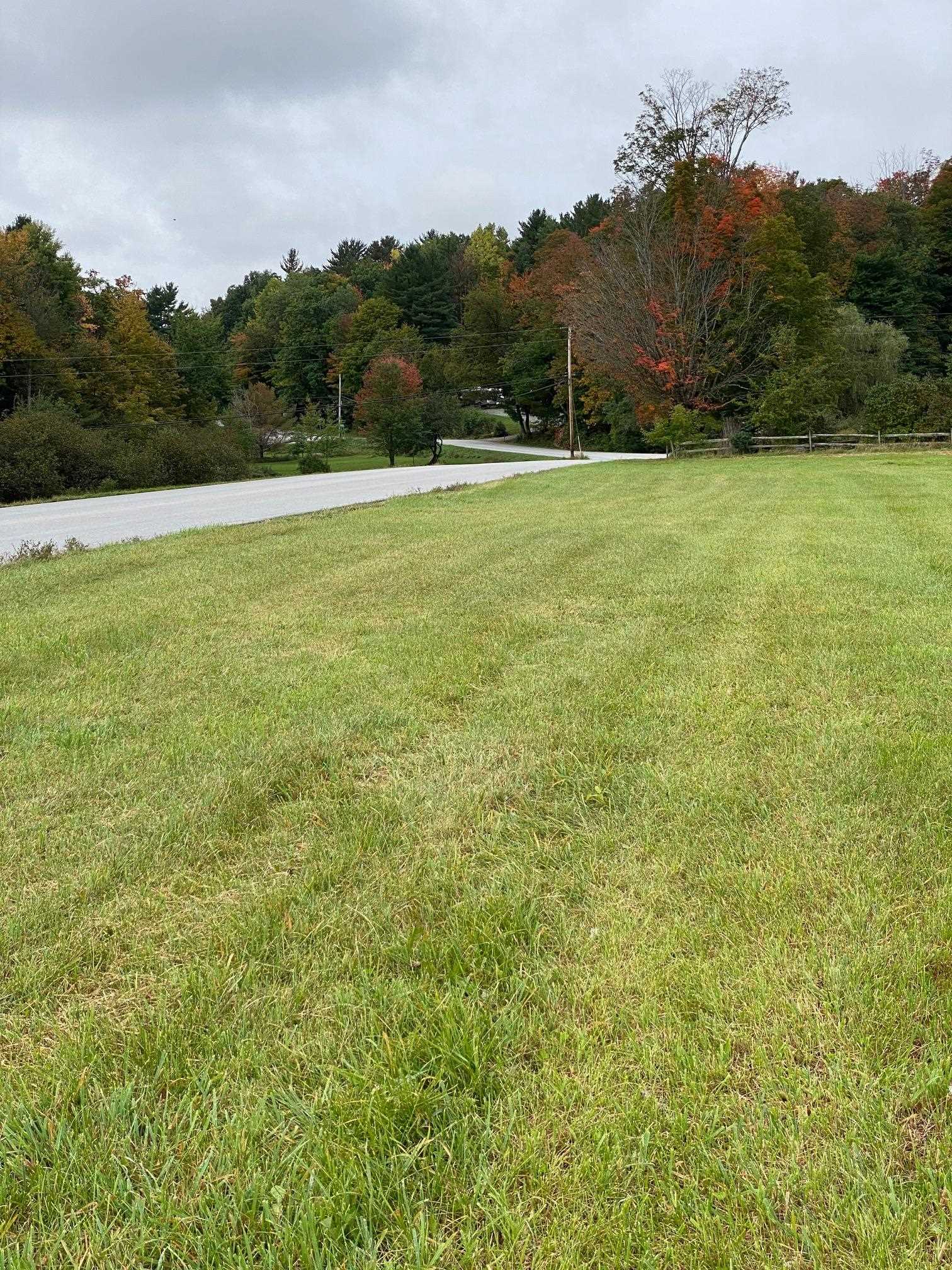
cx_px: 476
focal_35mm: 52
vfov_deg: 36.8
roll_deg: +0.2
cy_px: 635
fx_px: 1907
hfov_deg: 28.0
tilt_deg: -5.8
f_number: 2
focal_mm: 6
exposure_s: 1/1142
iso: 20
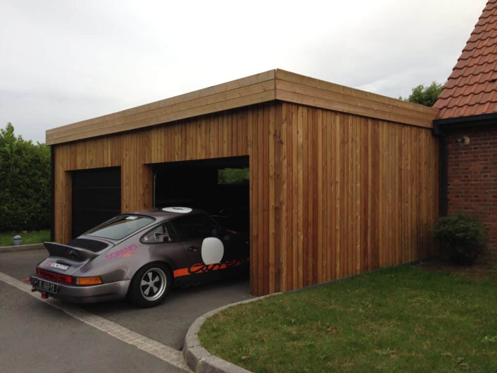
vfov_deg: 42.9
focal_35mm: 33
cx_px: 248
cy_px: 186
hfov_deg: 55.4
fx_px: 474
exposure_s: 1/60
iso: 50
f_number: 2.4
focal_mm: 4.12
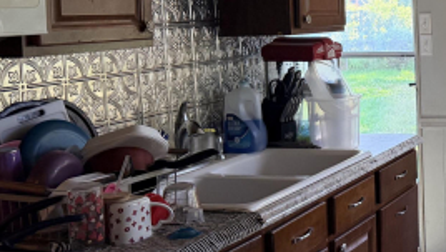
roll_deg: +1.9
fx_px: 769
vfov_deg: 18.4
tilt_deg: -3.4
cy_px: 52
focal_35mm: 65
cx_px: 530
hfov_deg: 28.3
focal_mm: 6.76
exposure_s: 1/180
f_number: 1.78
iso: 400
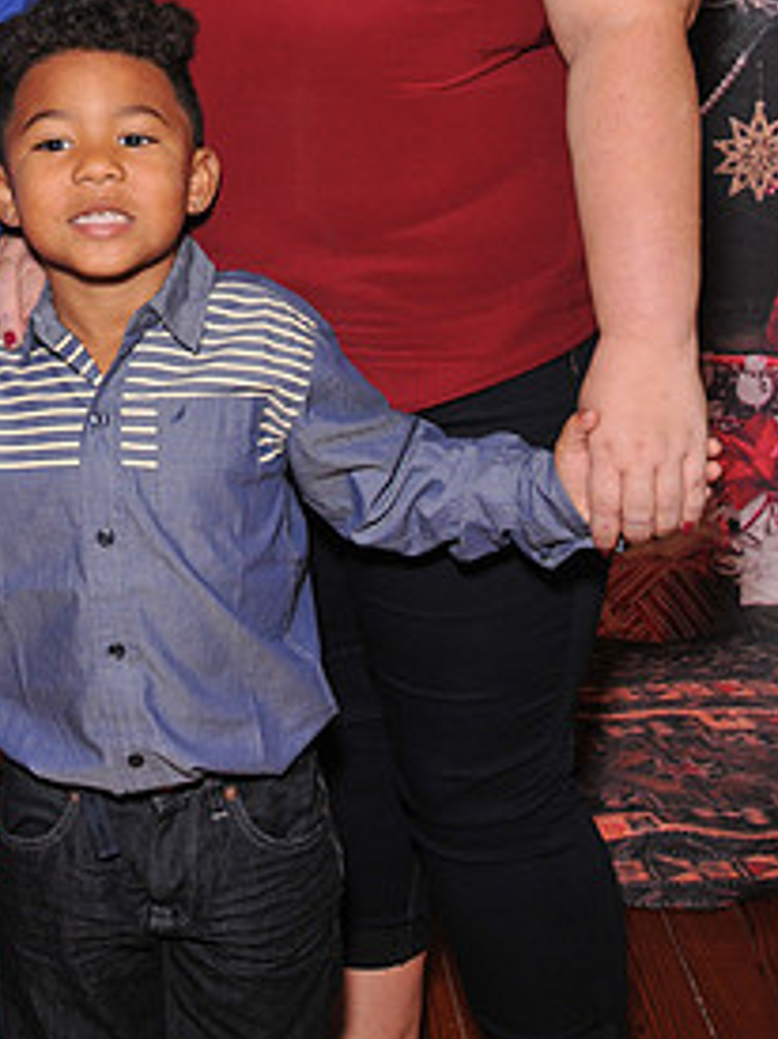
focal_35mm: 85
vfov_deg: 22.5
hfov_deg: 17.2
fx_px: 2549
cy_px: 106
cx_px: 111
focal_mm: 28
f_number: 5.6
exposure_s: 1/125
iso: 400
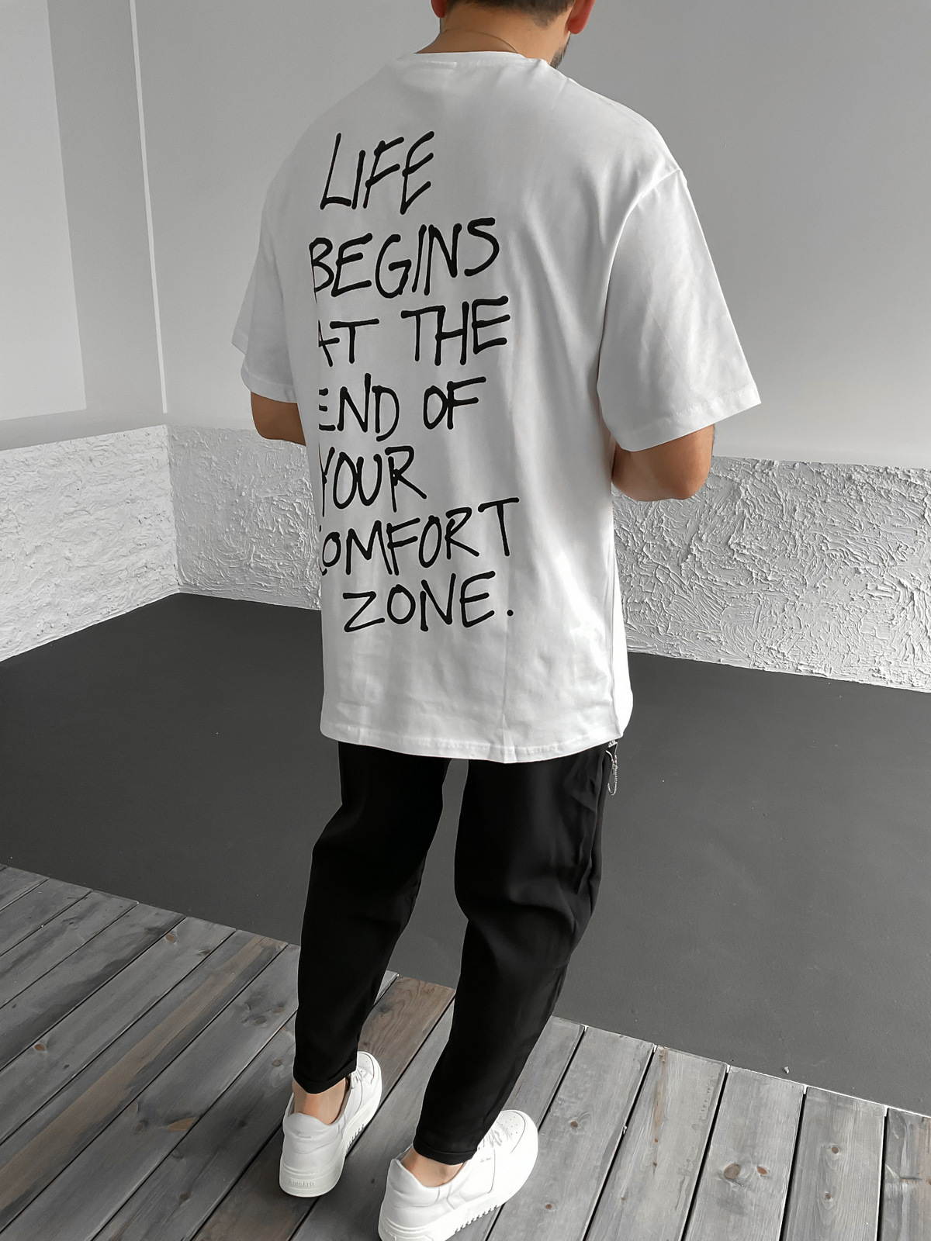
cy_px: 620
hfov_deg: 48.2
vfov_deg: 61.7
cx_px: 466
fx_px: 1040
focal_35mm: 29
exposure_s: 1/120
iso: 64
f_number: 1.8
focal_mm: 3
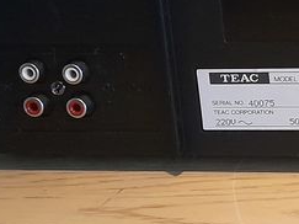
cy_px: 80
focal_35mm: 103
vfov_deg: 14.3
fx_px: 889
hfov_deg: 16.8
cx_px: 484
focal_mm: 4.6
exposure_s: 1/25
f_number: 2
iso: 640
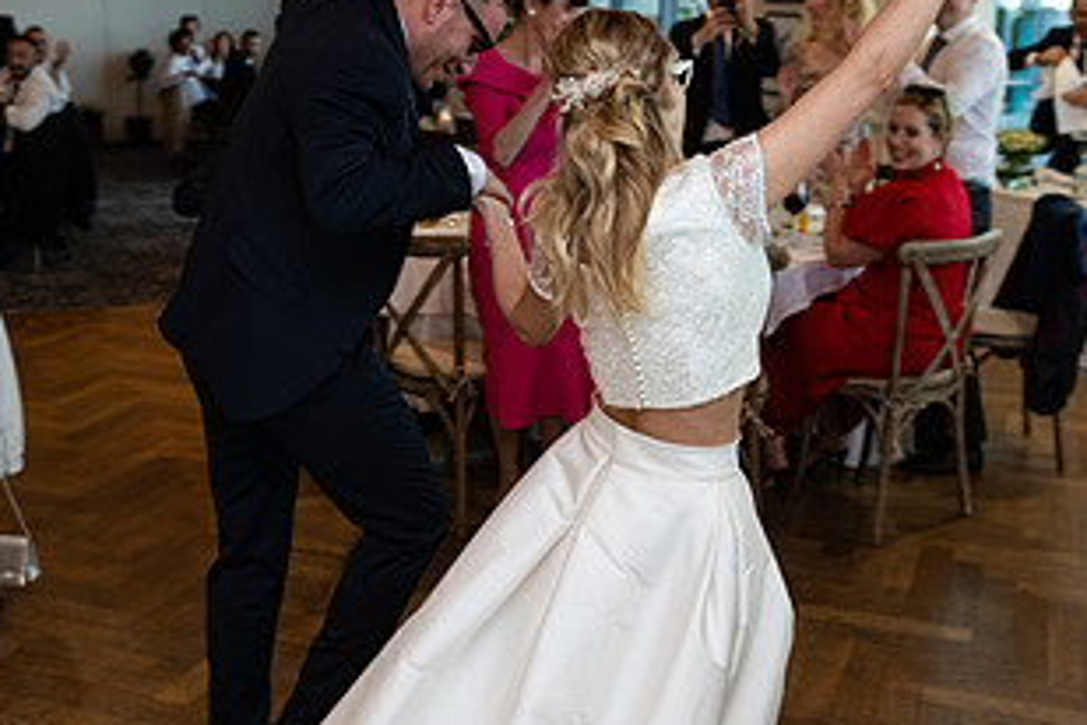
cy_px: 326
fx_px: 1359
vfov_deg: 29.8
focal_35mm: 45
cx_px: 542
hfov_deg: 43.6
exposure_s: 1/160
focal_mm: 24
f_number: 3.5
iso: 500
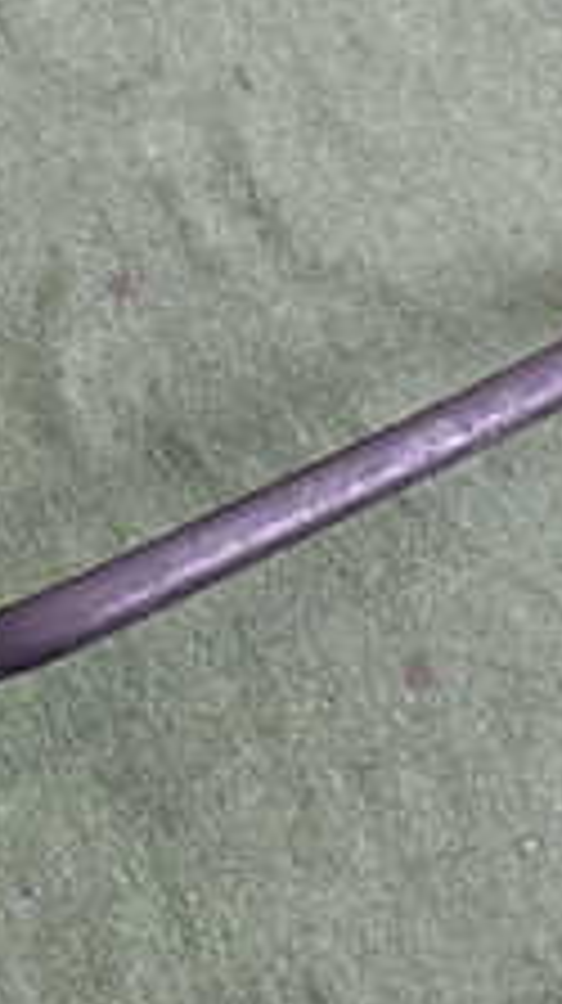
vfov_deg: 24.1
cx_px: -265
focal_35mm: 88
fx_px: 2338
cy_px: 347
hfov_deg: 13.0
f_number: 2.3
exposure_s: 1/80
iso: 200
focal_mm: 5.4
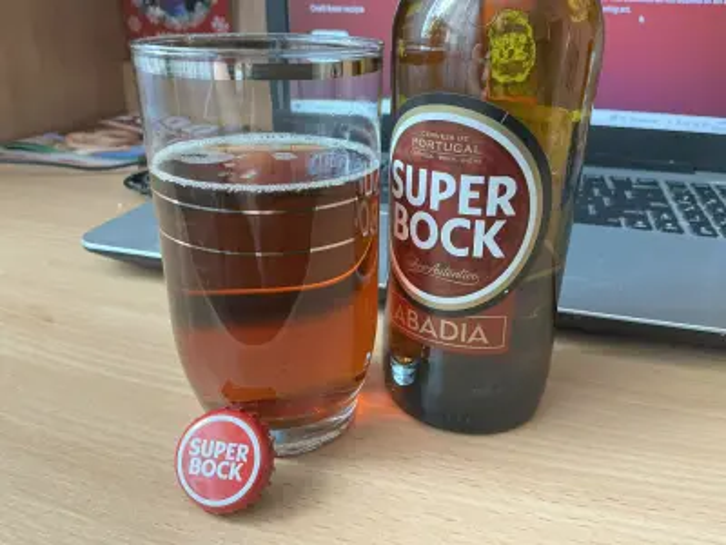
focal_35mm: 29
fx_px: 608
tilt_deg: -24.0
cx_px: 363
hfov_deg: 61.7
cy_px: 272
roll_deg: -1.5
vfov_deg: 48.2
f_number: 1.8
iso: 200
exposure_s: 1/40
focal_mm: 3
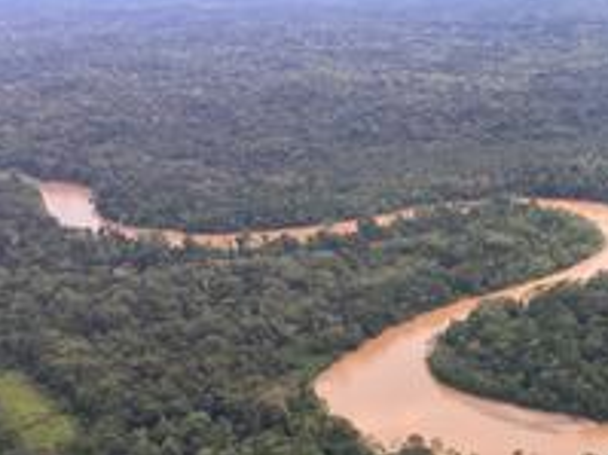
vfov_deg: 25.3
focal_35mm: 56
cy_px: 412
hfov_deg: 32.9
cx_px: 529
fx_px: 983
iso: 25
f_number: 2.2
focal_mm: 4.15
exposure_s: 1/354
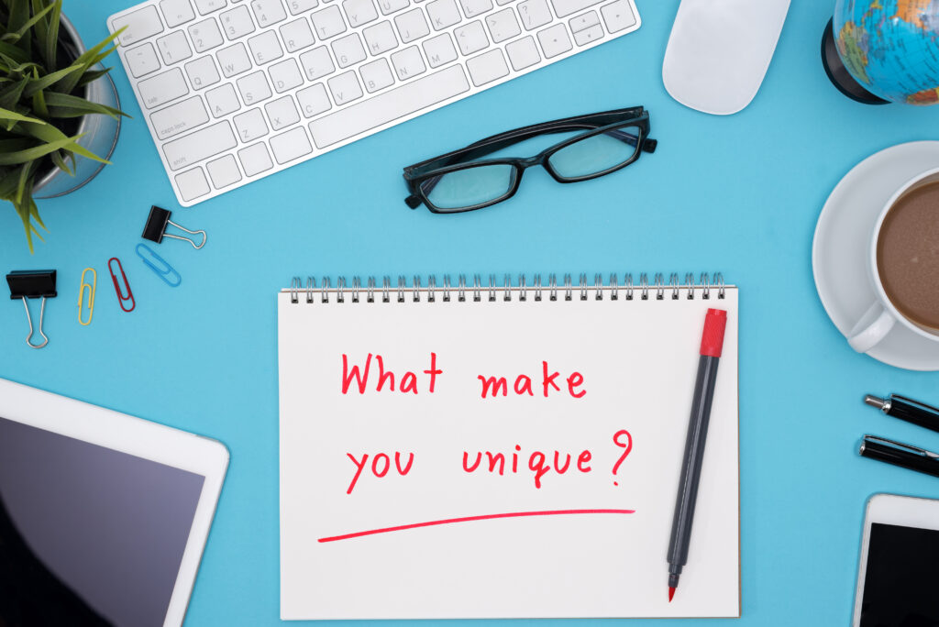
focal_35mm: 50
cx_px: 470
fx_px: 1305
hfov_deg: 39.6
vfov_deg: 27.0
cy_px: 314
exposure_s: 1/10
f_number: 8
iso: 100
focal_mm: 50
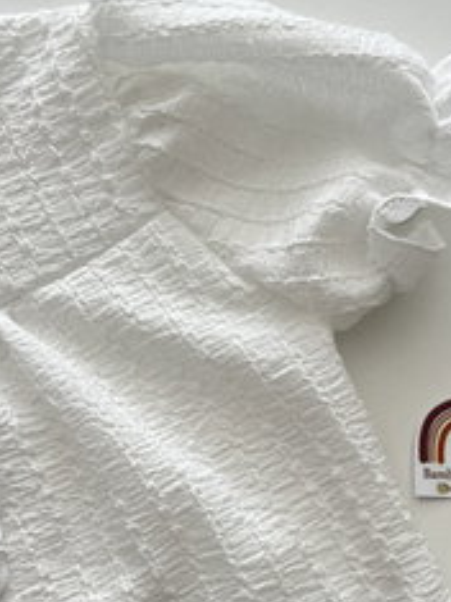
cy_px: 473
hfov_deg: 24.8
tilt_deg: -83.8
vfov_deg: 31.9
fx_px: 1026
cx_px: 243
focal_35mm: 59
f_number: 1.5
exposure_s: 1/431
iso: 50
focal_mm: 5.7
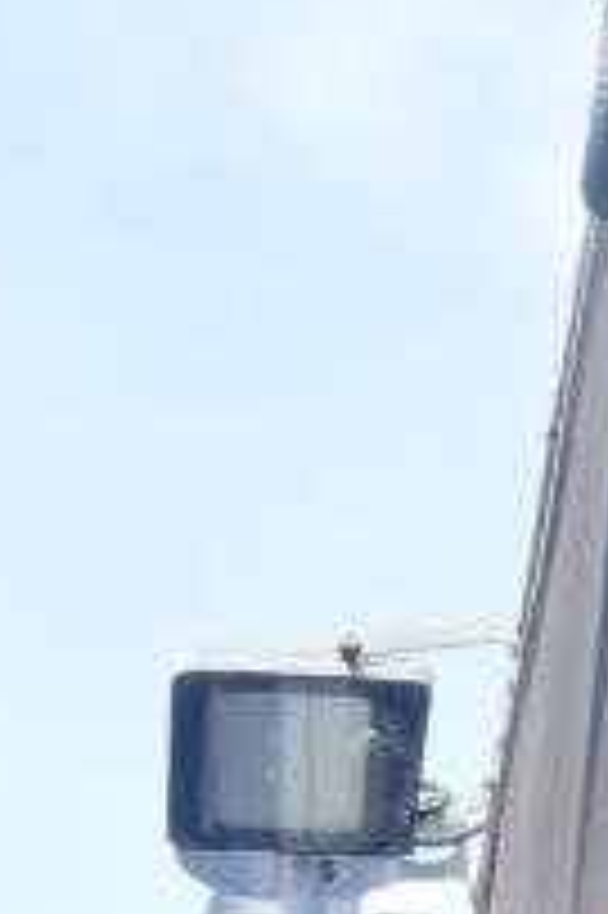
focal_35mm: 203
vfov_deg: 10.1
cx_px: 1094
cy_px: 725
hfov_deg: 6.6
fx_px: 5151
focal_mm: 30
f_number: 13
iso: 1600
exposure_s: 1/400
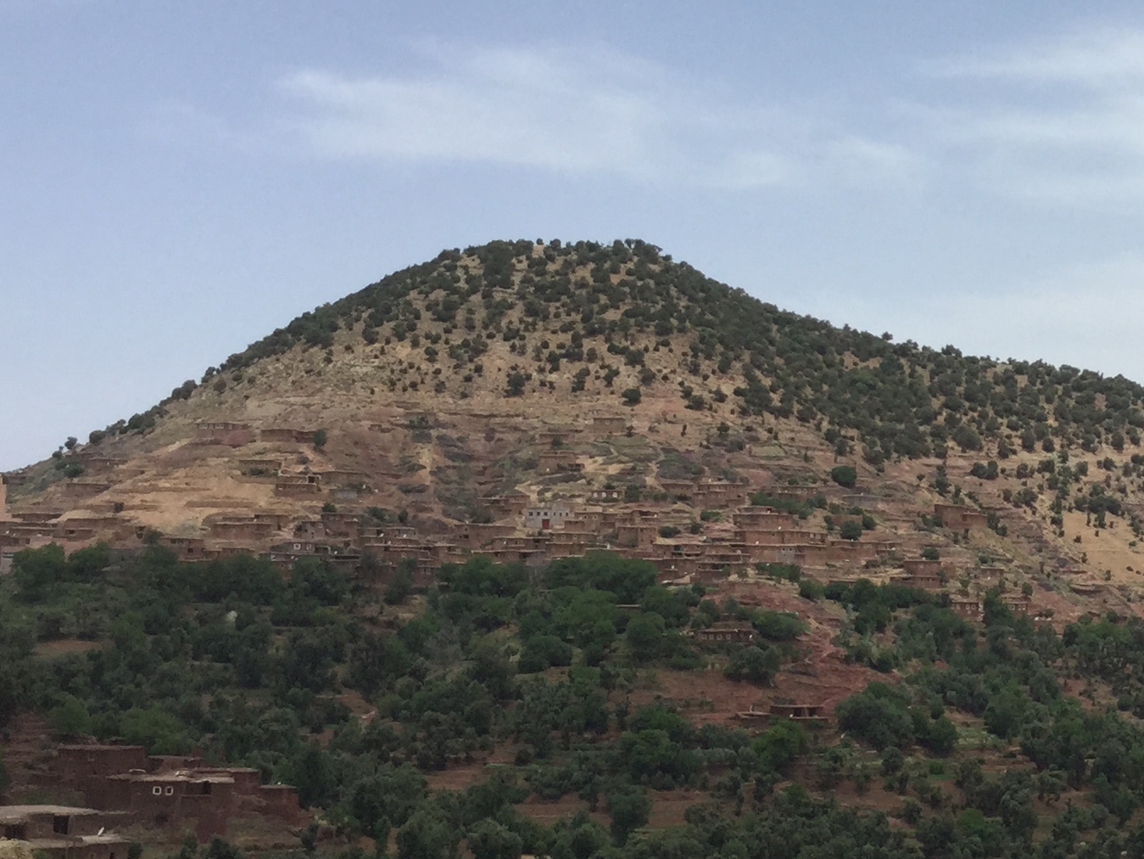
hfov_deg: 25.0
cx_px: 1086
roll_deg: -1.0
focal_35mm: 75
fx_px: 2479
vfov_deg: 19.6
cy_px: 399
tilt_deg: +1.9
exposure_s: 1/1508
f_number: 2.4
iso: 25
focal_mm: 3.3
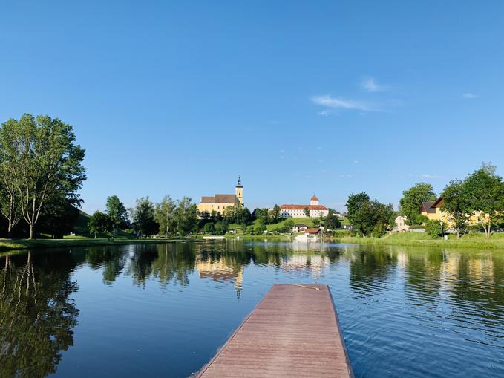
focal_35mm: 26
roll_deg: -0.6
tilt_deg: +6.7
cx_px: 252
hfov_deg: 67.3
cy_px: 189
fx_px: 378
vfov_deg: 53.0
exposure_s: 1/1812
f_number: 1.8
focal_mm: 4.25
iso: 25
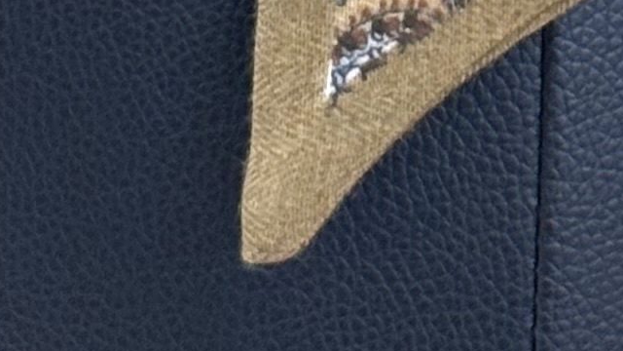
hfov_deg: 6.0
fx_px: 5897
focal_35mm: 357
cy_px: -1047
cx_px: 480
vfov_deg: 3.3
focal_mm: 5.96
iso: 80
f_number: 1.6
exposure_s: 1/60
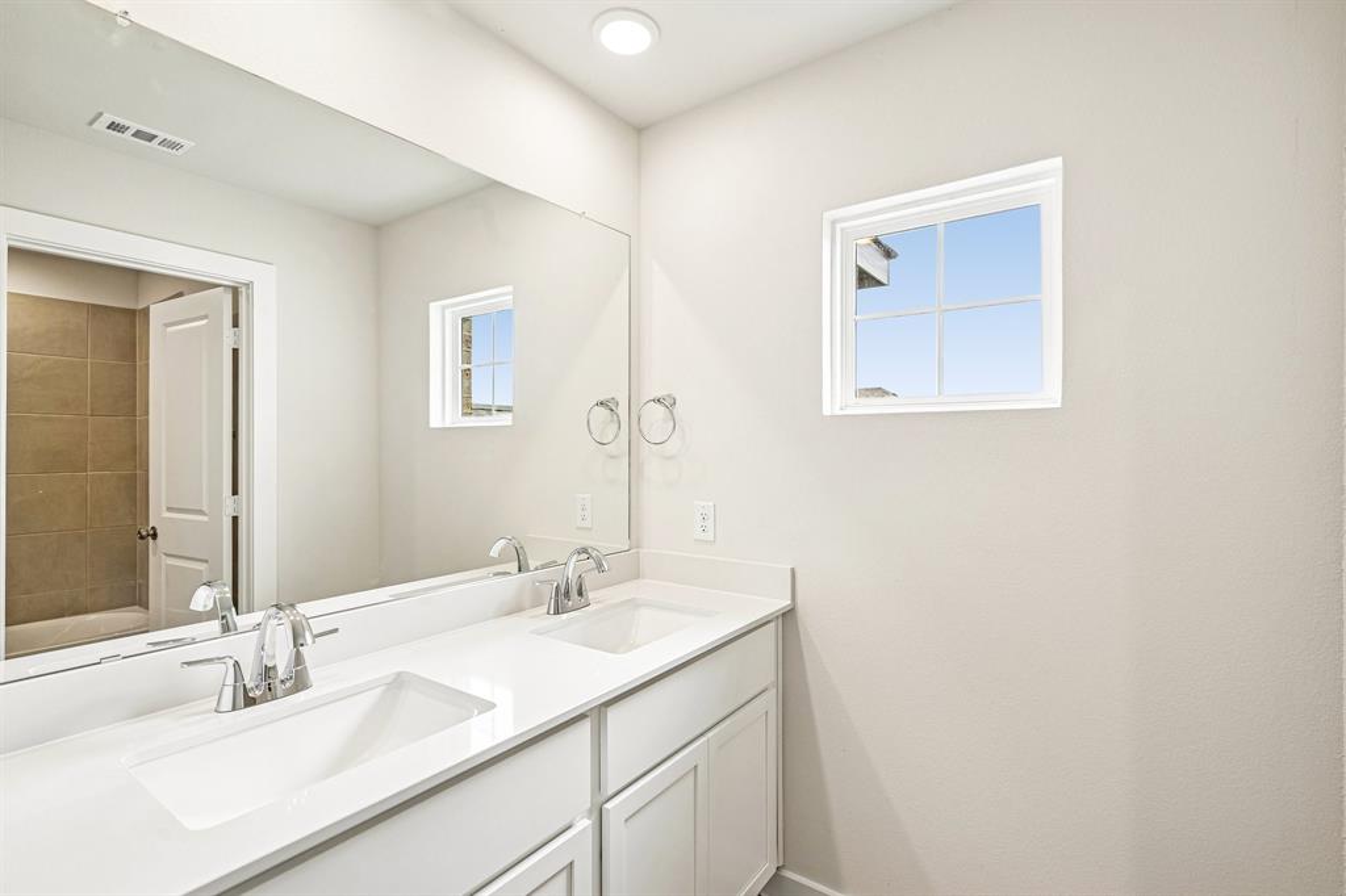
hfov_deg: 96.8
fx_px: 598
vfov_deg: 73.7
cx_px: 673
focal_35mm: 16
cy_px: 448
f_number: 8
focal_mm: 16
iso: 400
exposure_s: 1/125
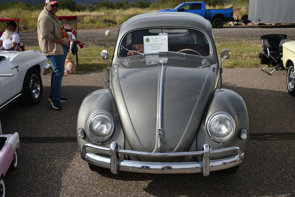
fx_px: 307
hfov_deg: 51.3
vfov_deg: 35.5
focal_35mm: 38
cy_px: 98
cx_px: 148
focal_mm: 25
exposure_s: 1/640
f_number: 5
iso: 160
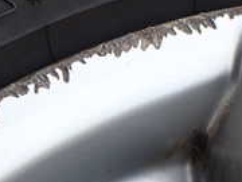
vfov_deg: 14.8
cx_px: 52
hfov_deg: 19.5
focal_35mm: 100
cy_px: 128
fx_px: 699
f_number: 3.2
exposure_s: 1/200
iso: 100
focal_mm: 5.4
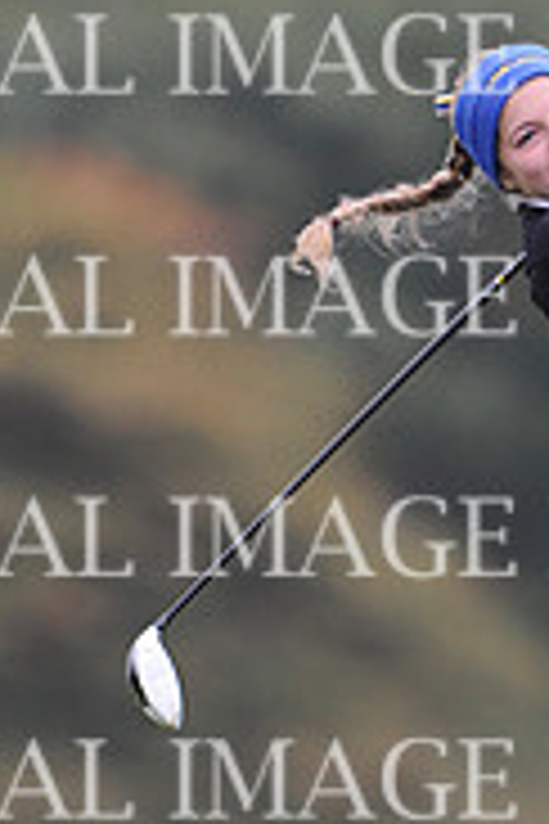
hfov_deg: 1.1
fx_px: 29026
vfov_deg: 1.6
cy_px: 414
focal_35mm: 1269
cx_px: 522
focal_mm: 400
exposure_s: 1/2000
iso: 1250
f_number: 4
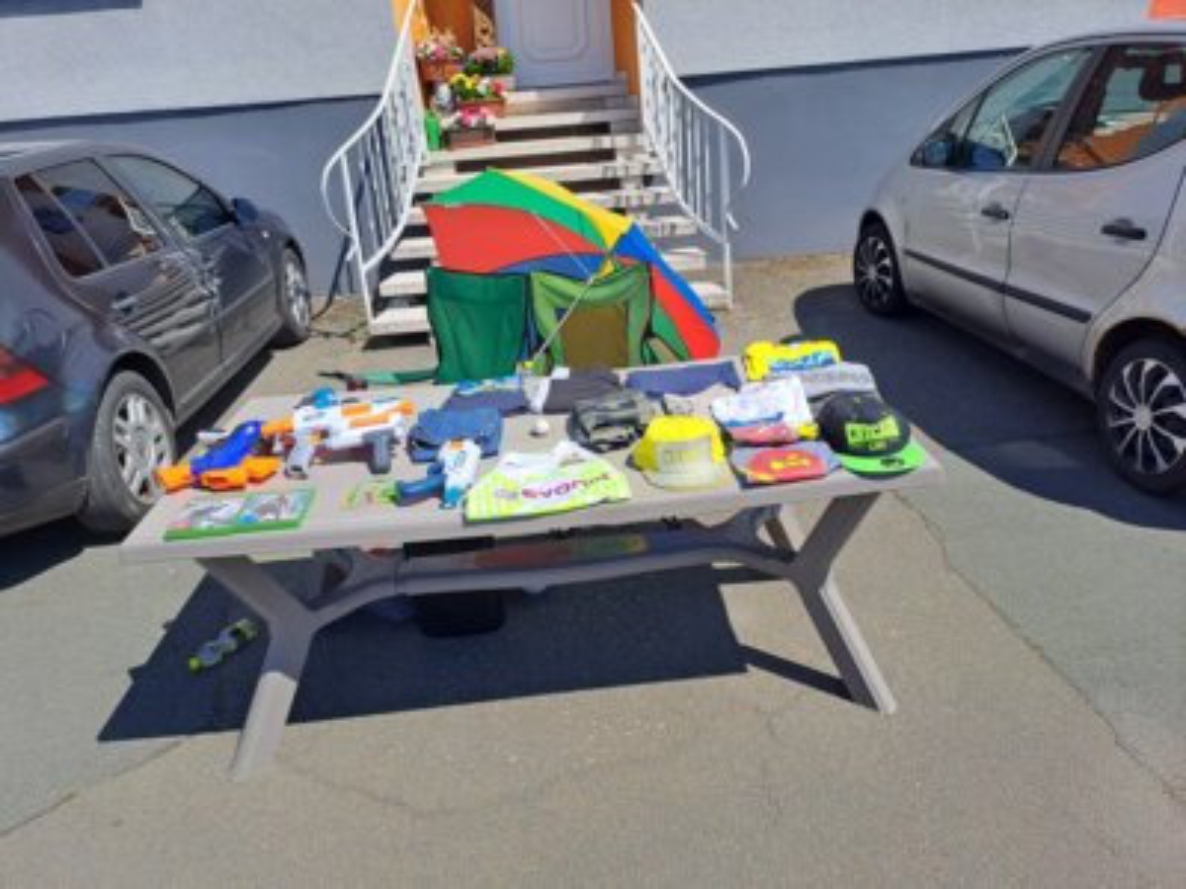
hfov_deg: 69.4
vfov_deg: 54.9
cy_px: 444
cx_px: 593
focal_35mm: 25
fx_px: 857
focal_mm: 4.65
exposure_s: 1/1946
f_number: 1.8
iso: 32
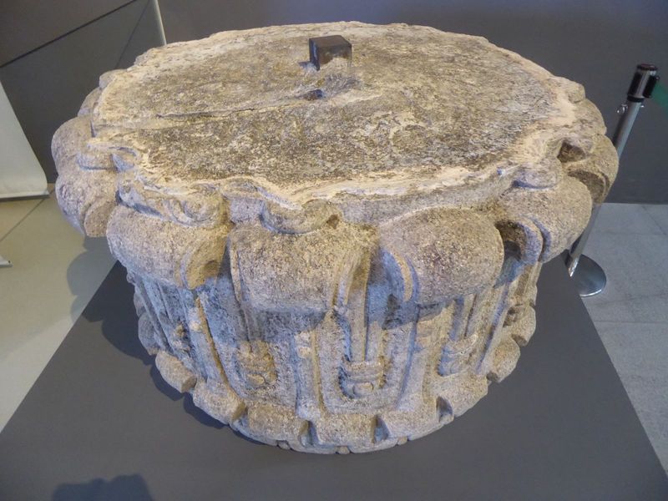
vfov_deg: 54.9
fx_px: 482
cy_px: 250
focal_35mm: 25
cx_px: 334
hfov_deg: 69.4
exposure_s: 1/4
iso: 800
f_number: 3.3
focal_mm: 4.3
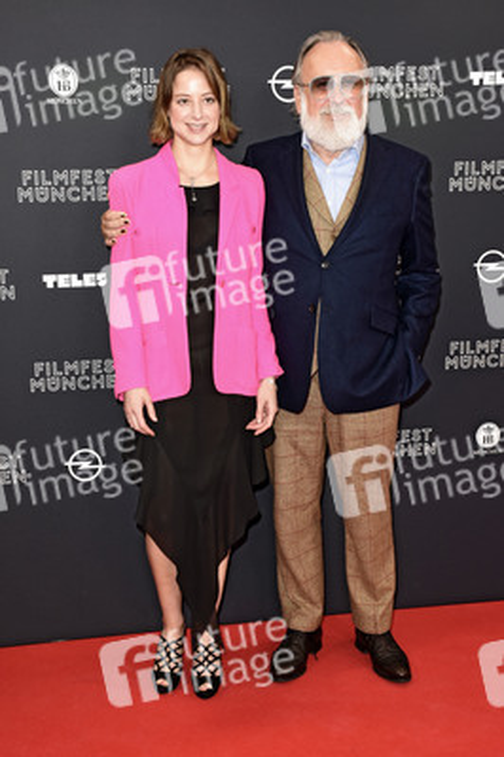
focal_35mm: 48
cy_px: 378
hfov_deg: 28.0
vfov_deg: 41.1
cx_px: 252
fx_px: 1010
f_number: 6.3
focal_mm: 32
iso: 640
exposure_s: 1/125
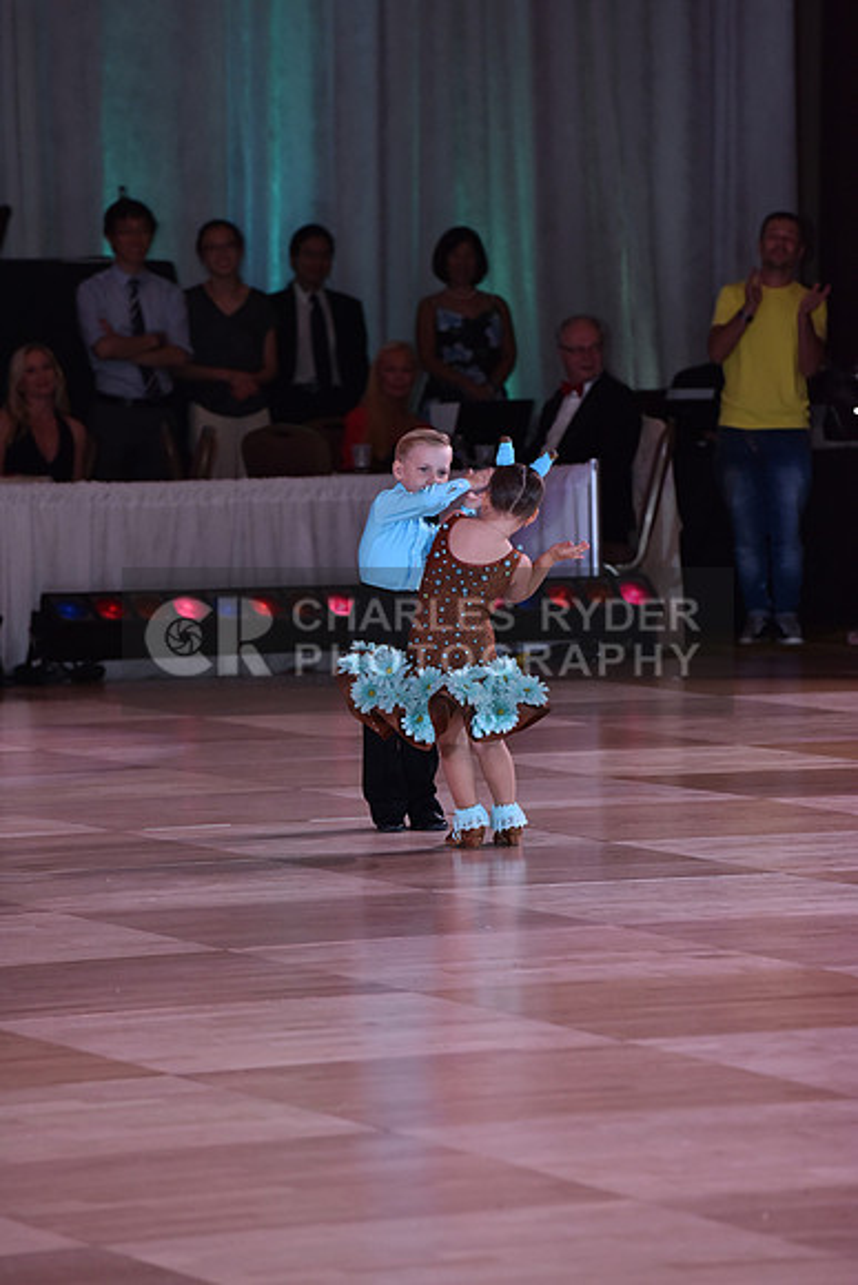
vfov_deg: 10.3
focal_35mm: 200
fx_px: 7145
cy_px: 642
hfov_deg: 6.9
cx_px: 429
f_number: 5.6
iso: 1600
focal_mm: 200
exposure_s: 1/250
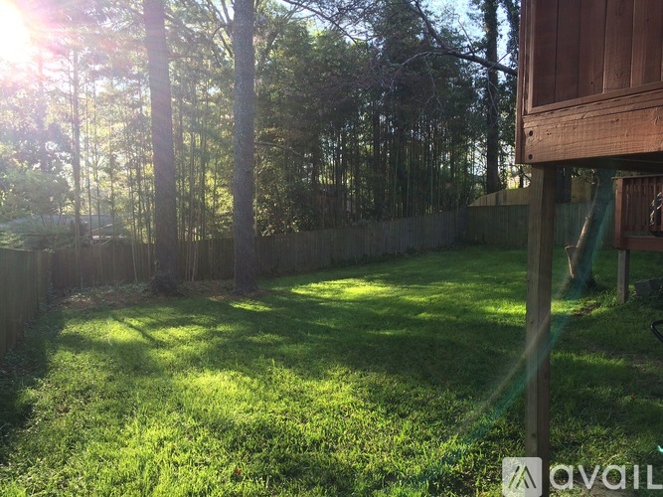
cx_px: 332
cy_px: 248
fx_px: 555
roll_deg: -0.5
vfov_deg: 48.2
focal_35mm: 29
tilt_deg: -3.6
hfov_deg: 61.7
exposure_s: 1/120
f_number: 2.2
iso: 40
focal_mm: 4.15
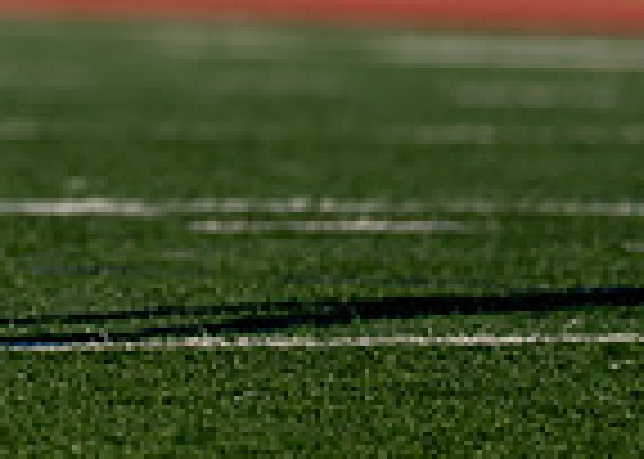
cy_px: -352
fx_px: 18007
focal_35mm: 985
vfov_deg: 1.5
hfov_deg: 2.0
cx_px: -419
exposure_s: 1/4000
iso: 200
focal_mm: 200
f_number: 2.8
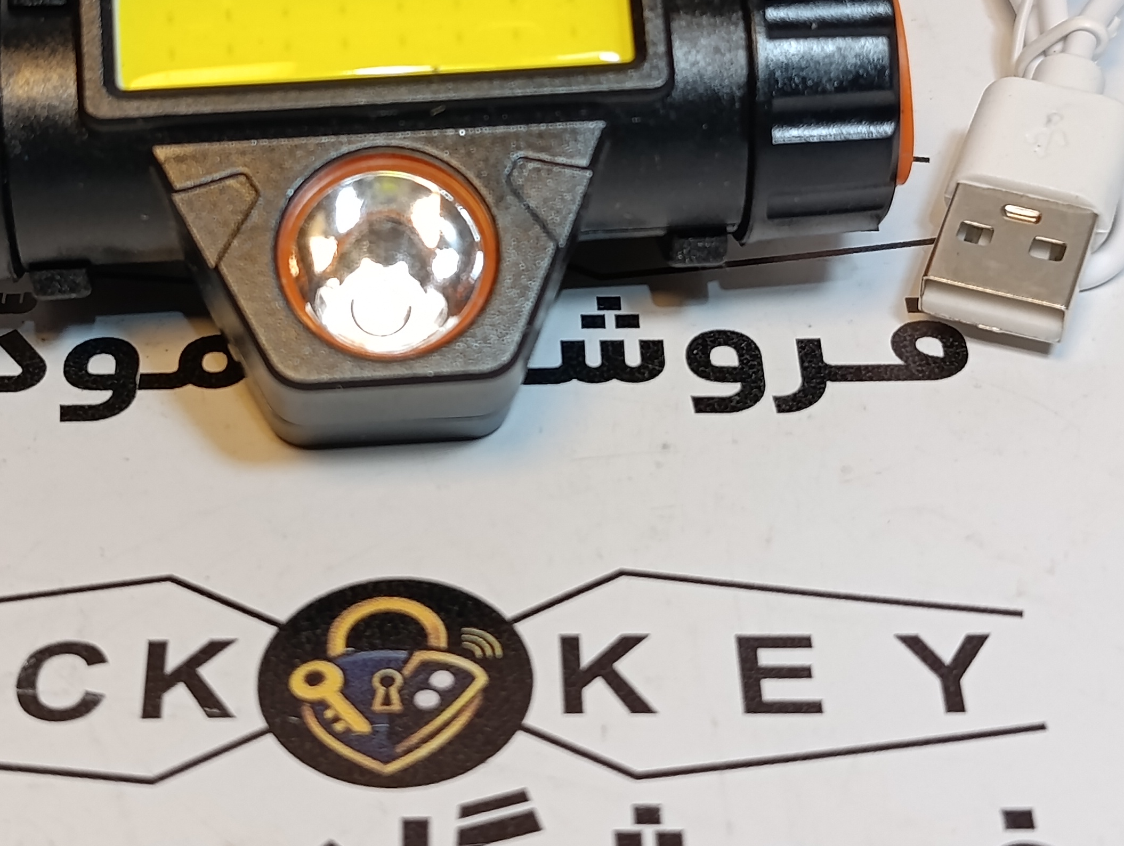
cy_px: 227
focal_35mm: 89
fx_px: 2894
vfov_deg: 16.6
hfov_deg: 21.9
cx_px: 409
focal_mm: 6.11
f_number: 1.65
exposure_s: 1/100
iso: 227
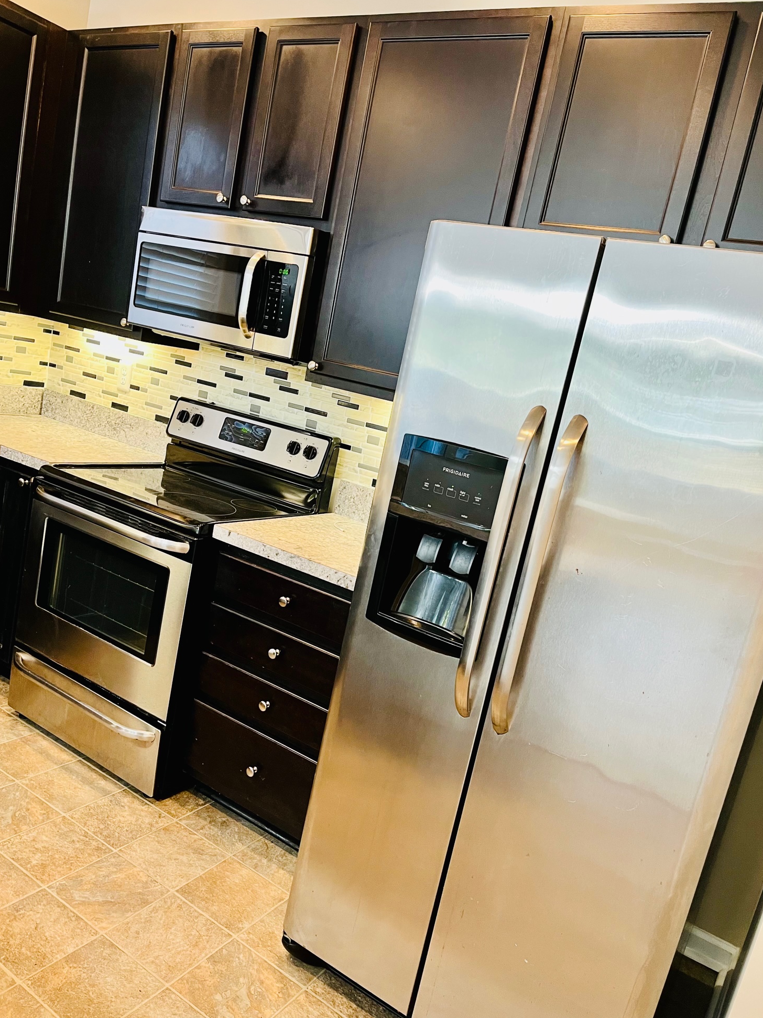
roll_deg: -12.0
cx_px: 370
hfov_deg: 51.4
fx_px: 793
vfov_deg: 65.3
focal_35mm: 27
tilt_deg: -12.1
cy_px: 521
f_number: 1.6
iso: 250
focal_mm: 5.1
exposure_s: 1/60
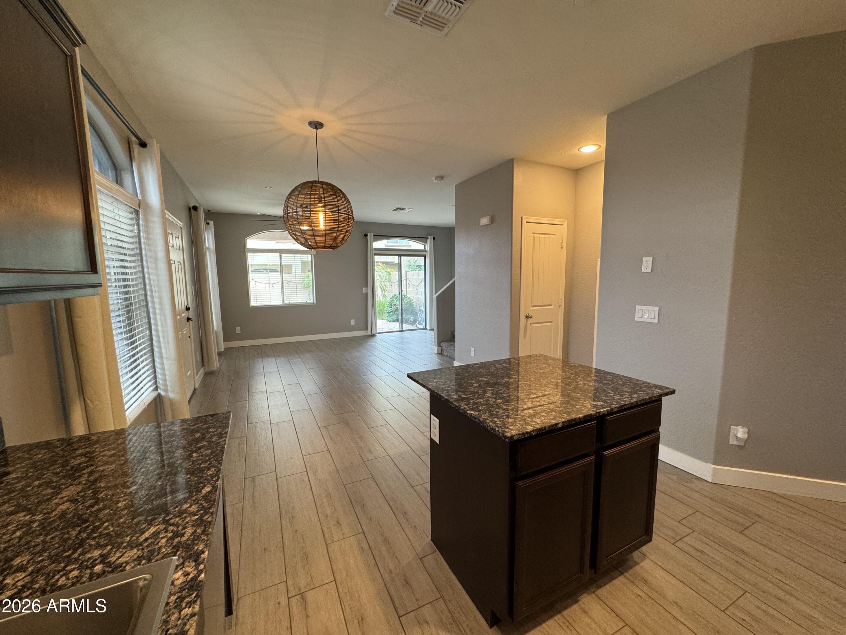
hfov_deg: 102.1
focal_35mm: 14
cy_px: 318
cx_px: 423
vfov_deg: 85.7
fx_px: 342
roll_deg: +0.3
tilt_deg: -6.7
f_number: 2.2
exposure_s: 1/60
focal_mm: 2.22
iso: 160
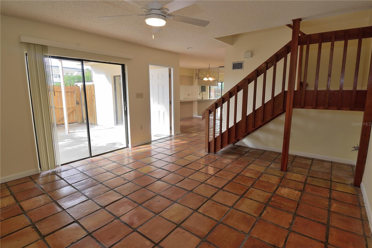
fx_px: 186
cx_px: 186
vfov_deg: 67.4
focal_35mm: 18
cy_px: 124
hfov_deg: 90.0
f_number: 11
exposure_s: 1/4
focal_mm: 12
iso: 100
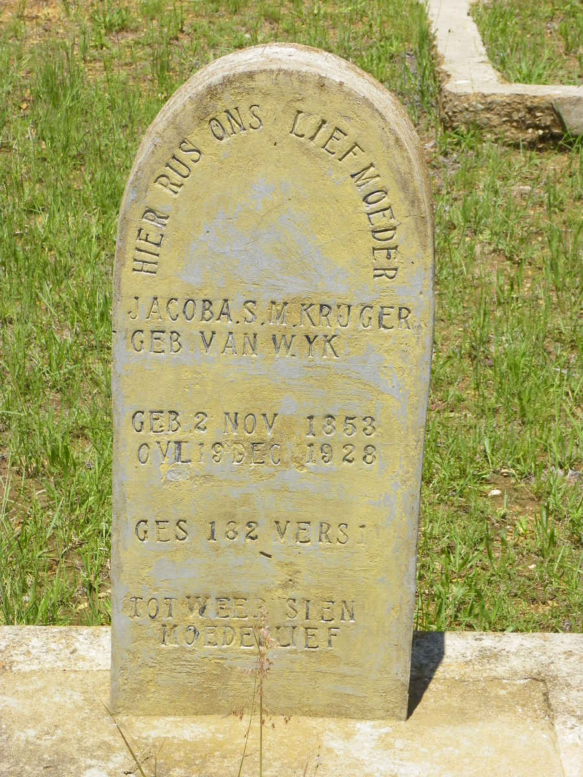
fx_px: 2313
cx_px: 292
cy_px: 388
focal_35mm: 103
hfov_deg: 14.4
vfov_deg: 19.1
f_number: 5.6
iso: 64
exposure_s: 1/200
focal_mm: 18.3
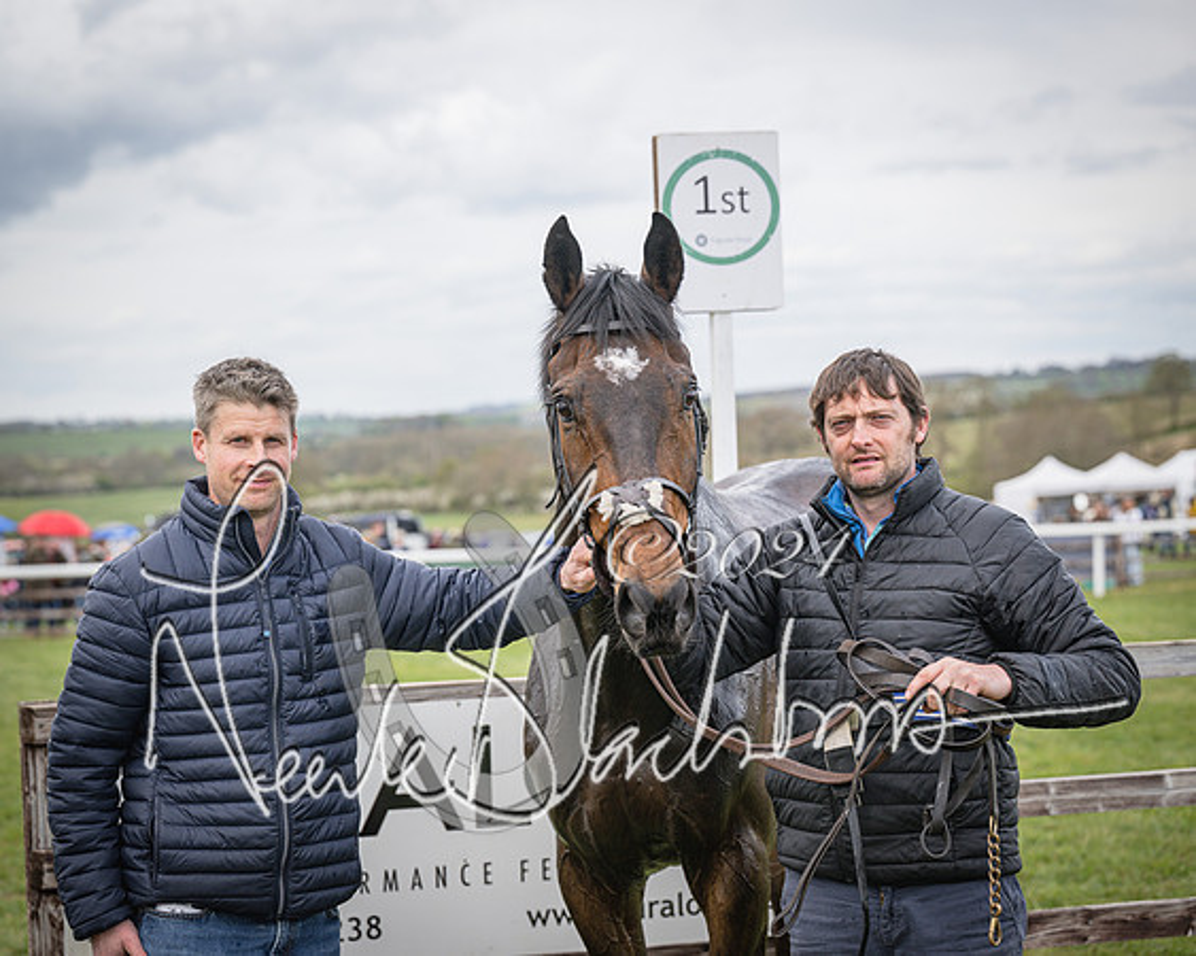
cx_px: 515
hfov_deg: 24.2
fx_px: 2791
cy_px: 478
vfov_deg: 19.4
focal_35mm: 79
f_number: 4
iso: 200
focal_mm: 70
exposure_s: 1/800
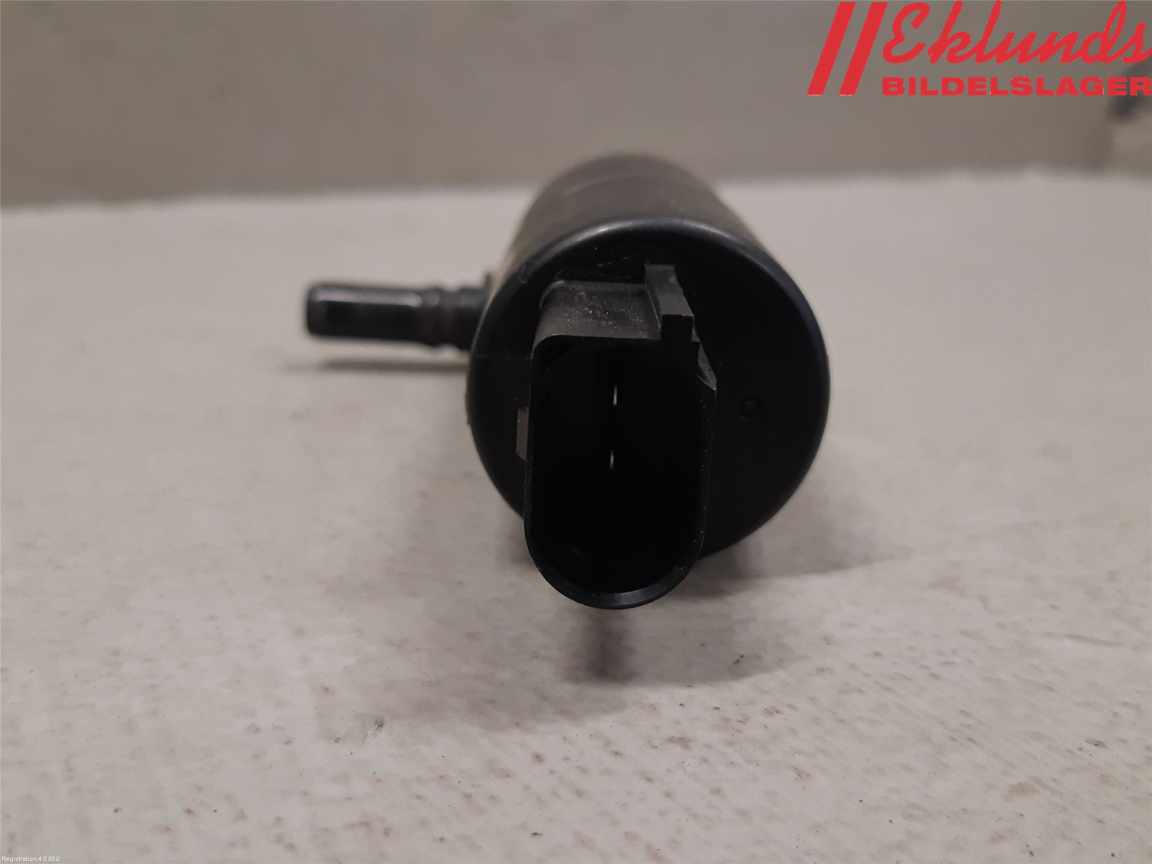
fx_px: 865
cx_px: 576
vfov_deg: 53.1
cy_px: 432
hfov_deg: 67.3
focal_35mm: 26
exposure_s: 1/50
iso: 125
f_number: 1.7
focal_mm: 3.93
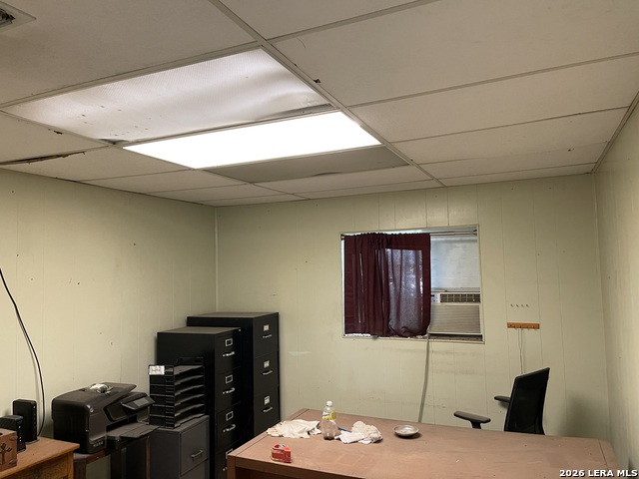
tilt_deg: +4.5
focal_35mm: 25
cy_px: 240
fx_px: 461
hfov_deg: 69.4
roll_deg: +1.9
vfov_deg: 54.9
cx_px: 320
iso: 250
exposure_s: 1/60
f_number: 1.6
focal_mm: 5.1
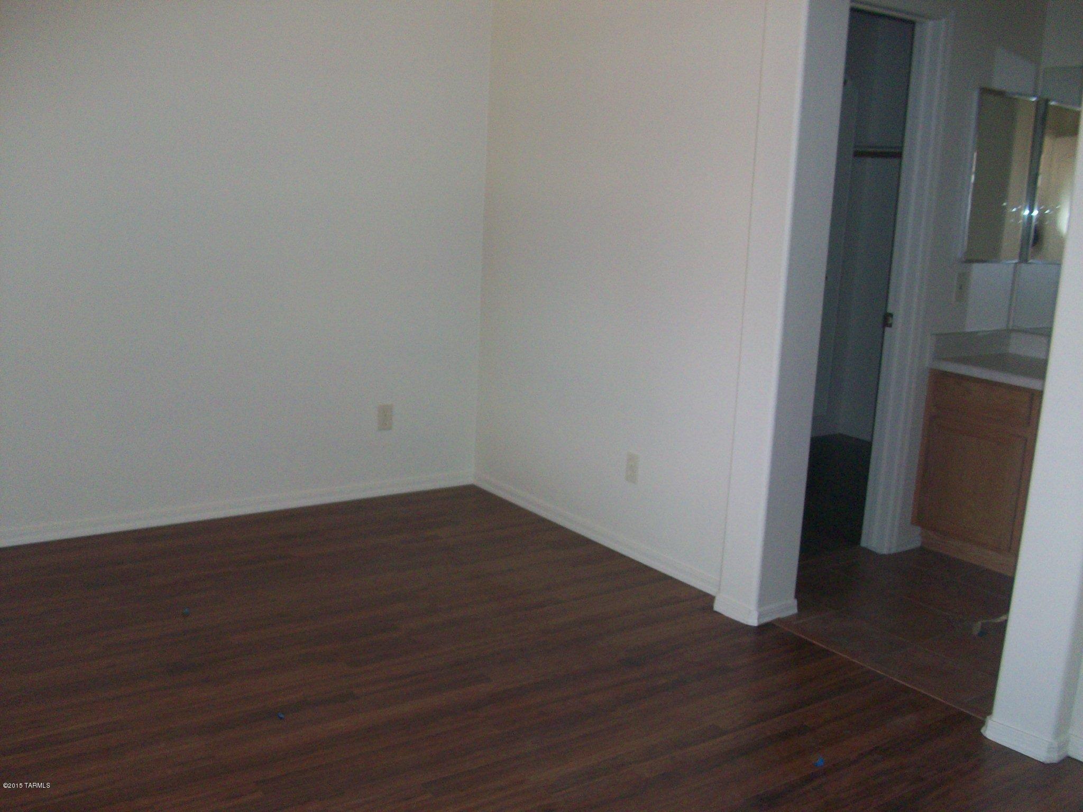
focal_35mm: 34
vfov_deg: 41.8
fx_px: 1064
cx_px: 542
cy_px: 406
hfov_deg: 54.0
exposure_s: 1/60
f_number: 2.8
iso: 160
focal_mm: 5.7
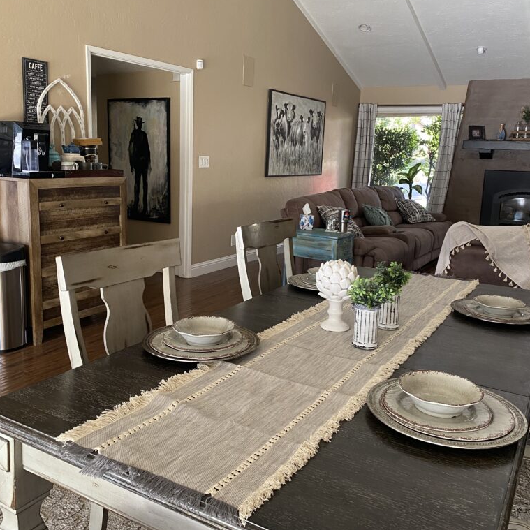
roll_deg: -2.1
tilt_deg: -9.2
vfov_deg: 52.5
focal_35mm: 31
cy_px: 247
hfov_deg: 52.5
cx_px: 265
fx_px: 537
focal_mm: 4.25
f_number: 1.8
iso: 125
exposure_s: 1/67
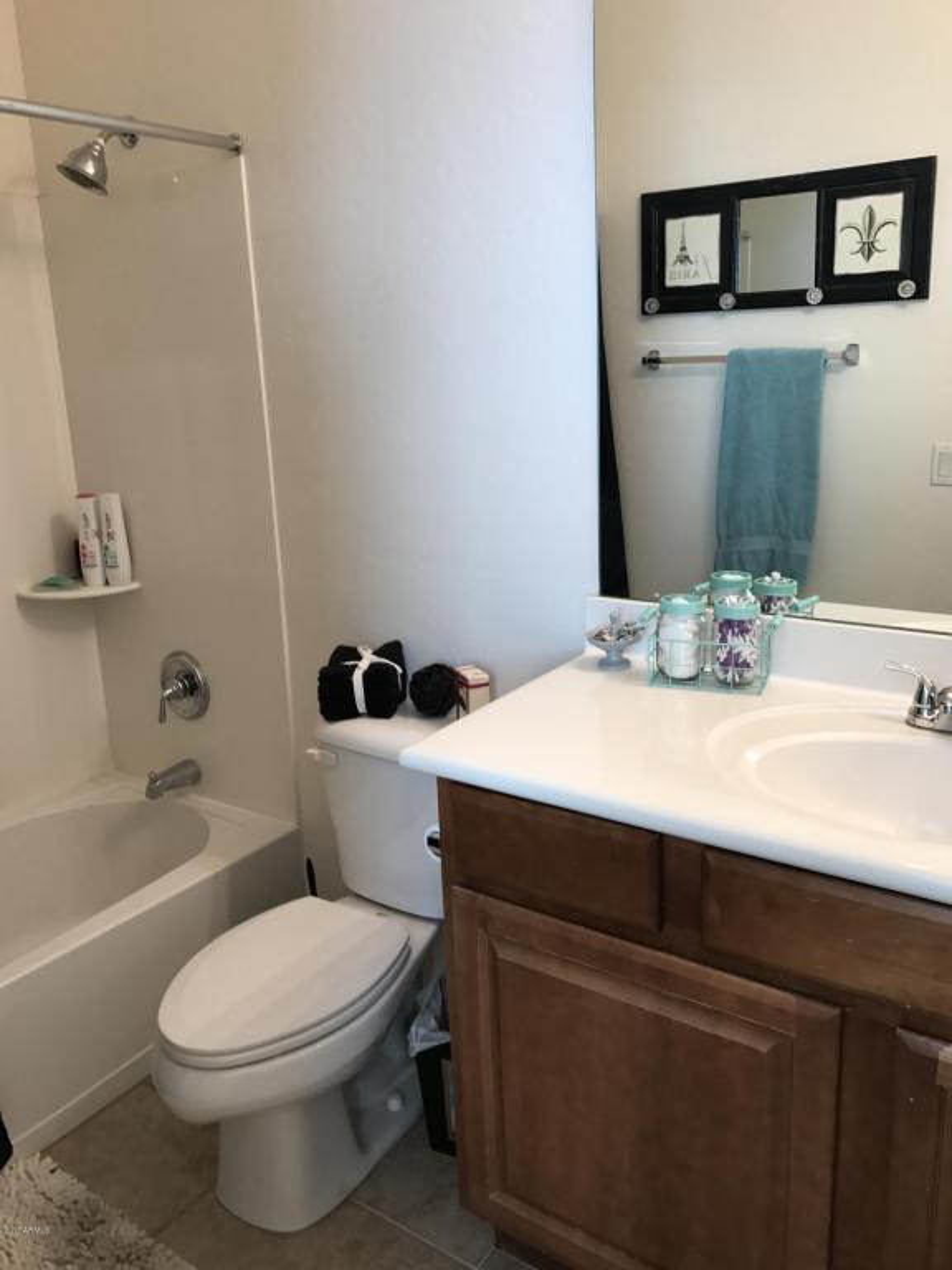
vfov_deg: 63.4
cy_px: 635
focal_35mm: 28
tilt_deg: -13.1
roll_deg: +2.9
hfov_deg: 49.7
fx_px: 1027
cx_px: 476
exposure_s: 1/30
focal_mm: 3.99
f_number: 1.8
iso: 32
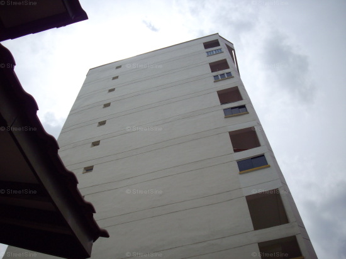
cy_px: 130
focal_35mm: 37
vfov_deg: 38.6
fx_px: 370
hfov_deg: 50.2
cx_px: 173
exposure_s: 1/1000
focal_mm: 6.2
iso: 80
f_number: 5.6
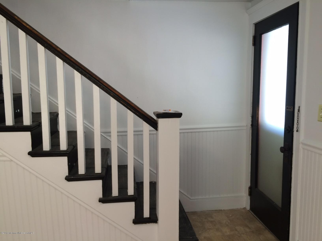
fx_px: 270
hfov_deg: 61.7
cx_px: 161
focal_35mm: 29
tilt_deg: -7.2
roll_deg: +1.6
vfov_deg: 48.2
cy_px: 120
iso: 50
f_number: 2.2
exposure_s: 1/30
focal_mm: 4.15
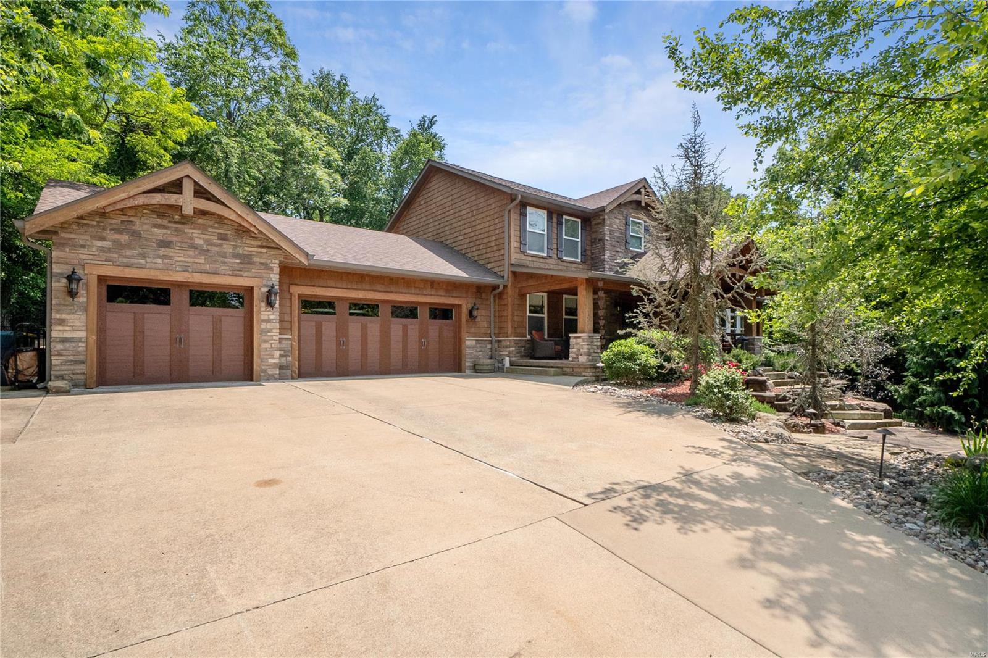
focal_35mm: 18
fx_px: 494
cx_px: 494
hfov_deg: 90.0
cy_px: 329
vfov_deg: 67.4
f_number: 9
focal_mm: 9
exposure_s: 1/500
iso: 400
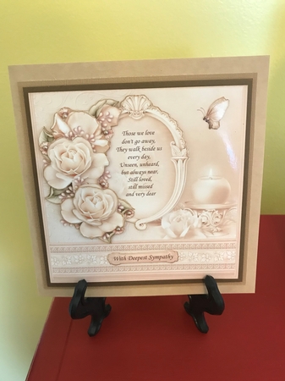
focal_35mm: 28
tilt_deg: -34.8
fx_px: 308
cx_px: 142
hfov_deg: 49.7
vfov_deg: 63.5
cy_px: 190
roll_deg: +4.6
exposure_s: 1/15
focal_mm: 3.99
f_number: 1.8
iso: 40
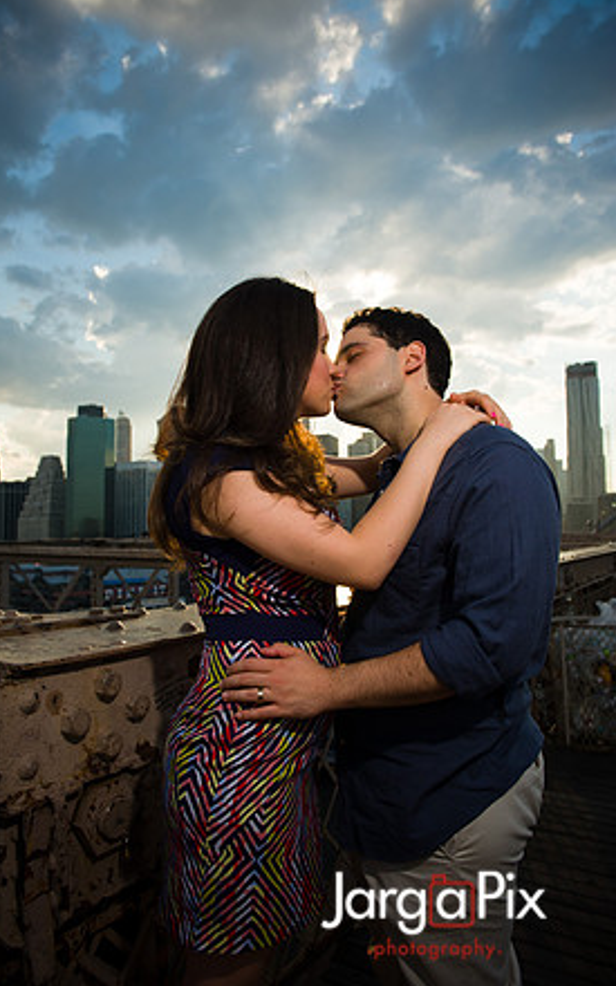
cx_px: 288
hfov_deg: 49.2
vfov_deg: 72.5
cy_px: 486
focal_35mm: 25
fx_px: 672
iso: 200
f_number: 5.6
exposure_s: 1/1000
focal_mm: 24
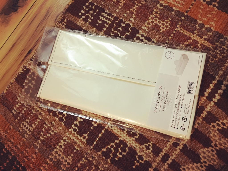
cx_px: 114
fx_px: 191
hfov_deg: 61.7
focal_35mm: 29
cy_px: 86
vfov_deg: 48.2
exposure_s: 1/4
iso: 80
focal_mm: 4.15
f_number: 2.2
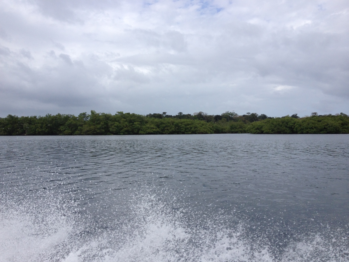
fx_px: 353
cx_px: 174
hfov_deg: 52.6
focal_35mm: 35
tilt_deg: -2.9
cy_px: 131
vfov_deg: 40.7
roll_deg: +1.4
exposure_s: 1/2208
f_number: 2.4
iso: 50
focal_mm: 4.28
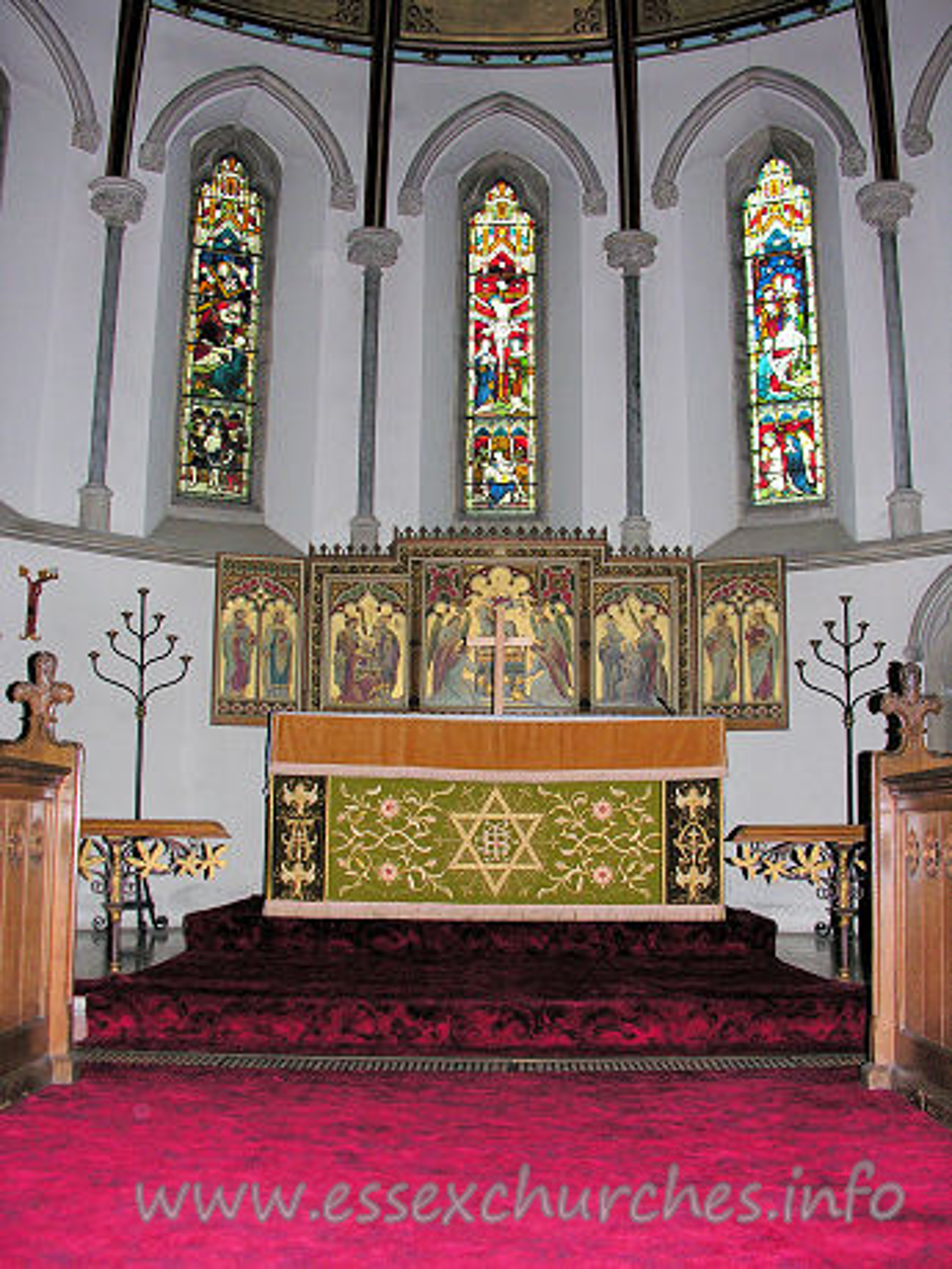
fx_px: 1283
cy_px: 634
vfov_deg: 52.6
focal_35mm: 35
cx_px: 476
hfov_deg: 40.7
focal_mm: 8.9
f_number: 2.8
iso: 167
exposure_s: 1/60.1
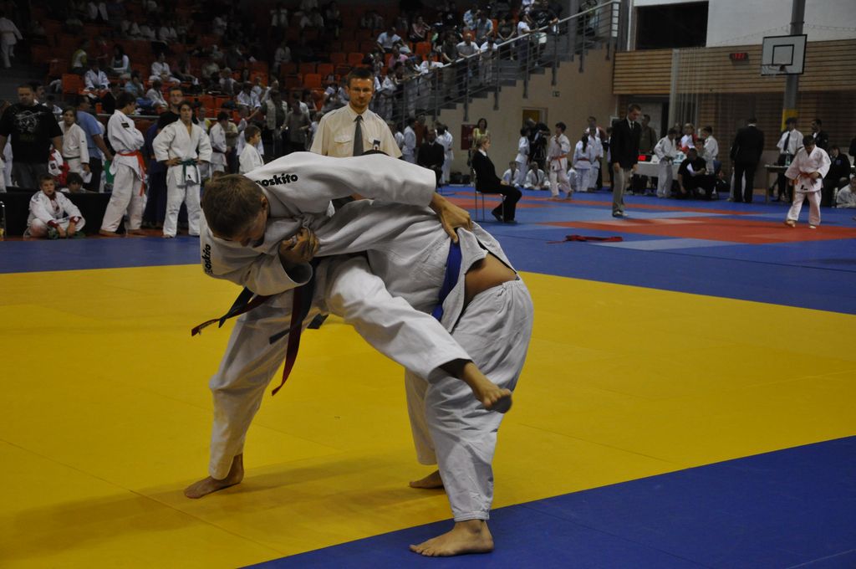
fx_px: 1425
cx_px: 428
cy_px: 284
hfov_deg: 33.4
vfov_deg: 22.6
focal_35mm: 60
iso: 1600
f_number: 4.5
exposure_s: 1/400
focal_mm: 40
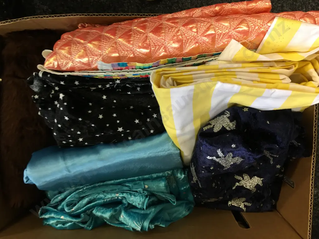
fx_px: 267
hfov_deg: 61.7
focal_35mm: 29
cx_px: 160
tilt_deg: -83.2
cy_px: 120
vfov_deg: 48.2
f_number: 2.2
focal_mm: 4.15
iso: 64
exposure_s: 1/17
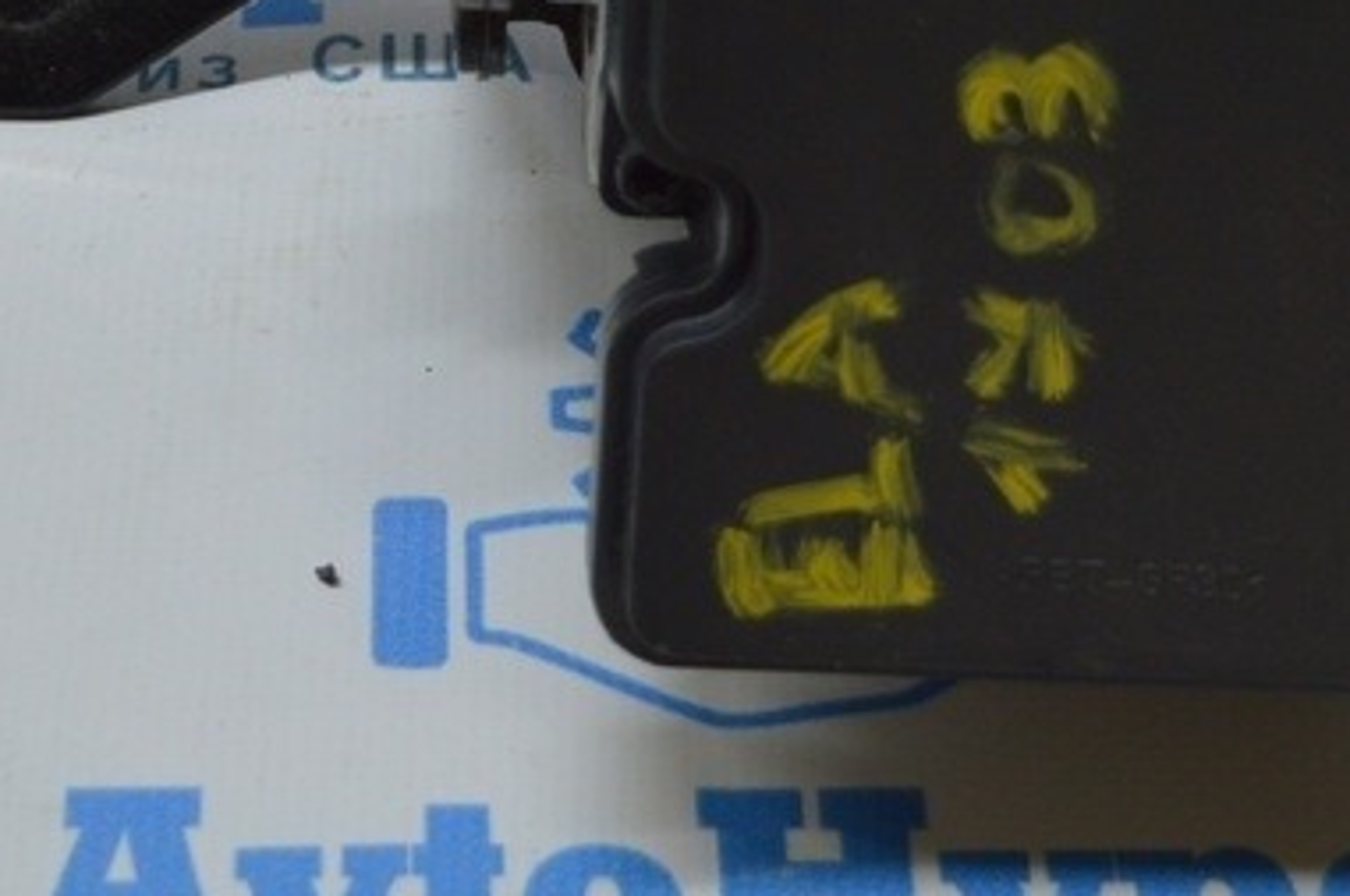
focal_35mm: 121
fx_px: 4532
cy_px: -51
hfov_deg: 16.8
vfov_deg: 11.2
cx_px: 220
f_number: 4.2
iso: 400
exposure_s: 1/100
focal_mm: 30
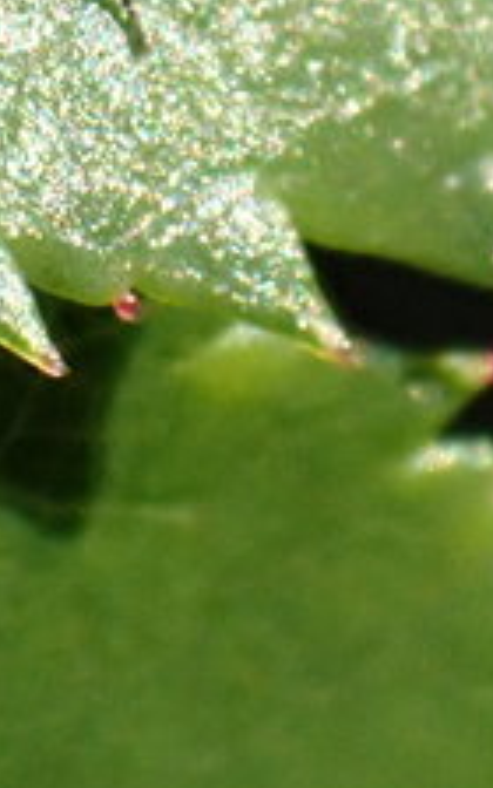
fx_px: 8685
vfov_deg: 5.2
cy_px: -201
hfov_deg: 3.3
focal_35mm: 404
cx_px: 347
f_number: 6.3
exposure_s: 1/400
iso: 400
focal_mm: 18
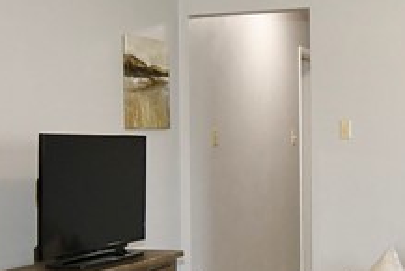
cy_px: 164
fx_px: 844
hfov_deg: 26.6
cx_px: 310
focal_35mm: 75
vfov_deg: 18.2
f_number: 4.5
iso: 800
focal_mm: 10
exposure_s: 1/80
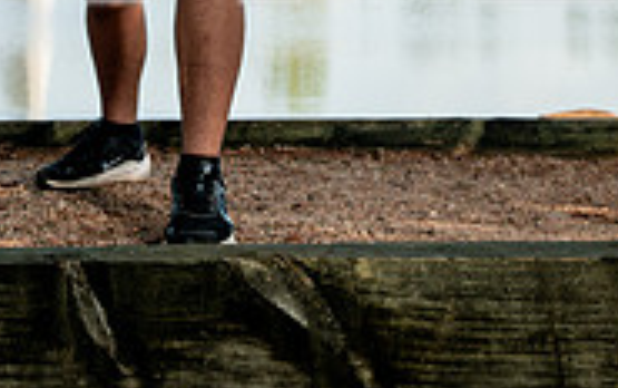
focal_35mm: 114
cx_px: 207
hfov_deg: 18.2
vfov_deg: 10.7
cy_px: -331
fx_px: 1922
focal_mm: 46
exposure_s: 1/200
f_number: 7.1
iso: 200
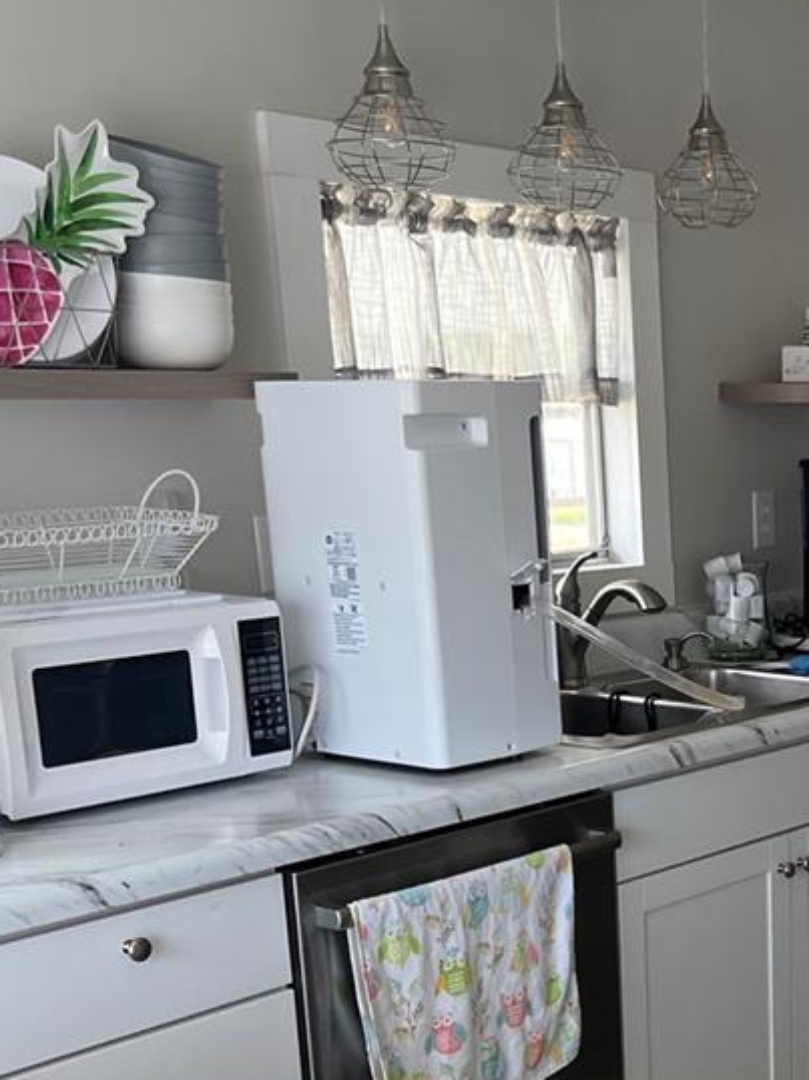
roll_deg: +0.8
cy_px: 921
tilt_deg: -13.2
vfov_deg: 32.0
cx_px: 877
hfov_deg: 23.7
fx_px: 1809
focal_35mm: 58
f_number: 1.5
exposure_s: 1/120
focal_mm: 5.7
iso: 80
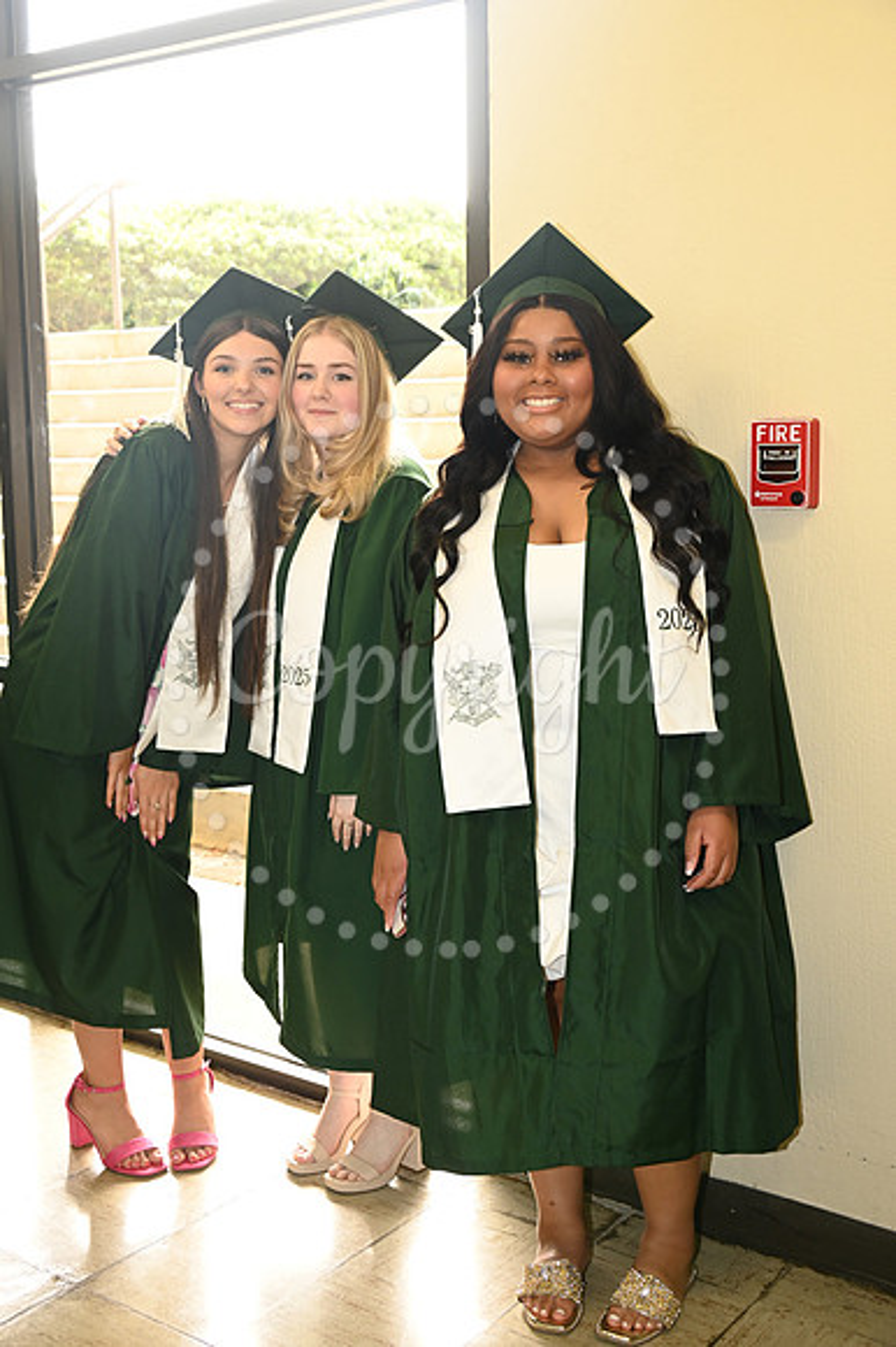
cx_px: 448
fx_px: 1532
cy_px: 674
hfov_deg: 32.6
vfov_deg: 47.4
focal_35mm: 41
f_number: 5.6
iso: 1600
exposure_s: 1/60
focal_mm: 41
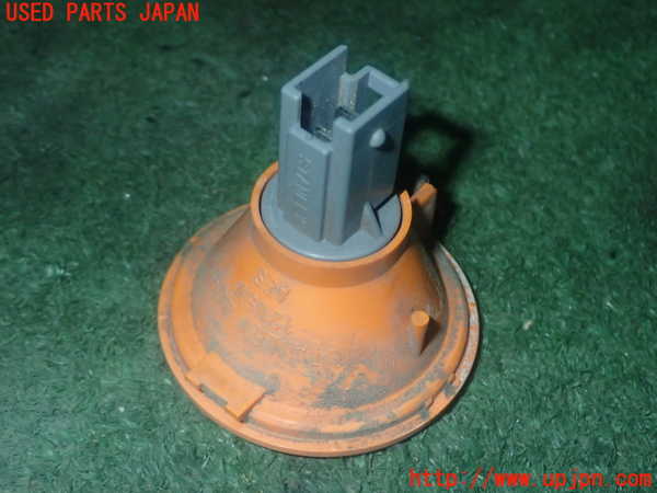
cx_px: 328
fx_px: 1101
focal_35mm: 58
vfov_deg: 25.2
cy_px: 246
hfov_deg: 33.2
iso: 500
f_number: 10
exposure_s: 1/60
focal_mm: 10.35
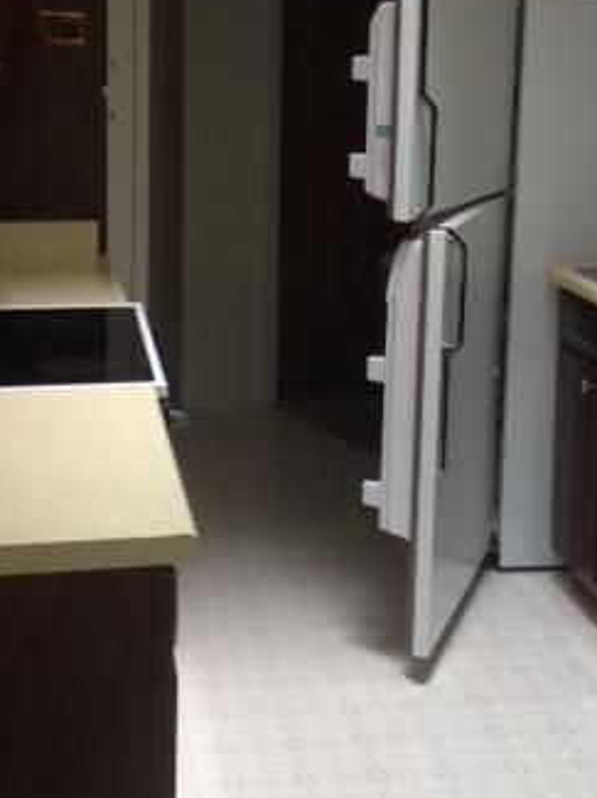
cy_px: 204
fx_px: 1590
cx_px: 307
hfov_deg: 21.3
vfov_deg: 27.8
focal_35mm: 69
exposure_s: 1/40
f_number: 2.4
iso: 50
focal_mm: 4.28
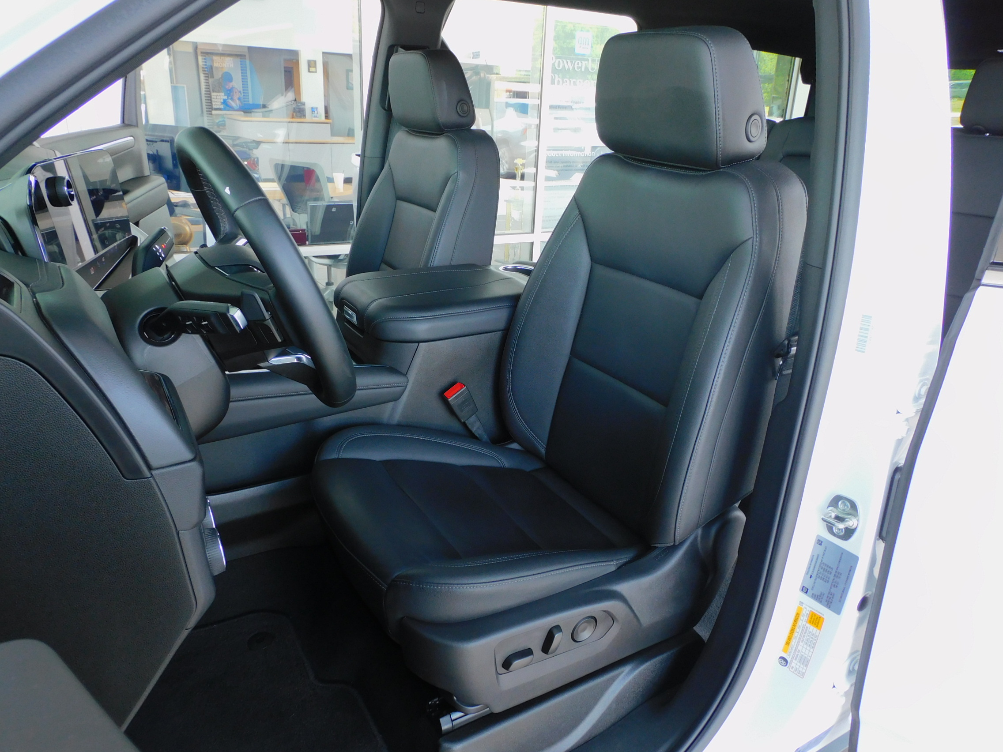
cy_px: 376
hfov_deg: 71.6
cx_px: 502
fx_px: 695
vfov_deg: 56.8
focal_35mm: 24
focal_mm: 4.3
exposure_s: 1/30
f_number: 3.3
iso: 125
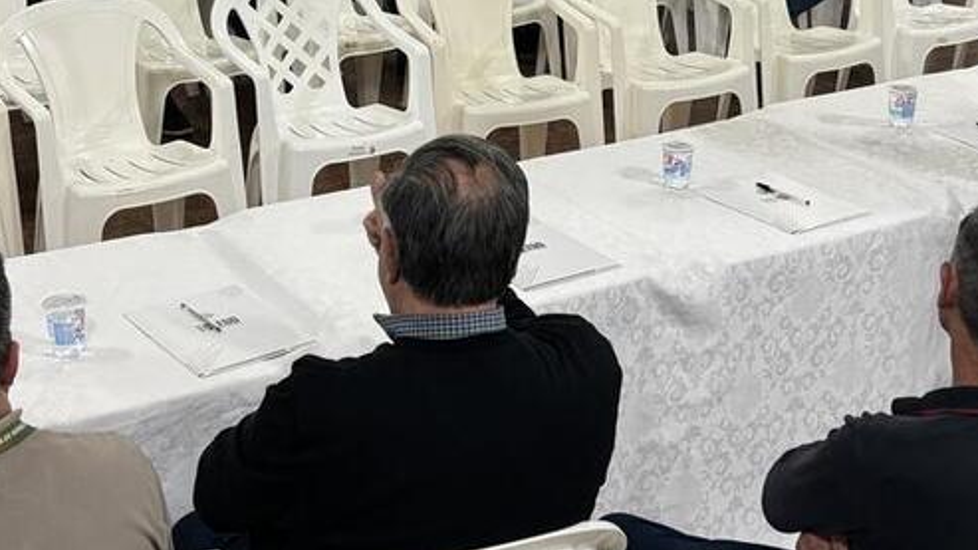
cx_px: 484
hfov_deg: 30.6
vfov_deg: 17.2
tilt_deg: -15.3
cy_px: 32
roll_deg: -0.7
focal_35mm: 69
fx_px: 1789
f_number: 1.6
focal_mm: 5.96
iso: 200
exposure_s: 1/60
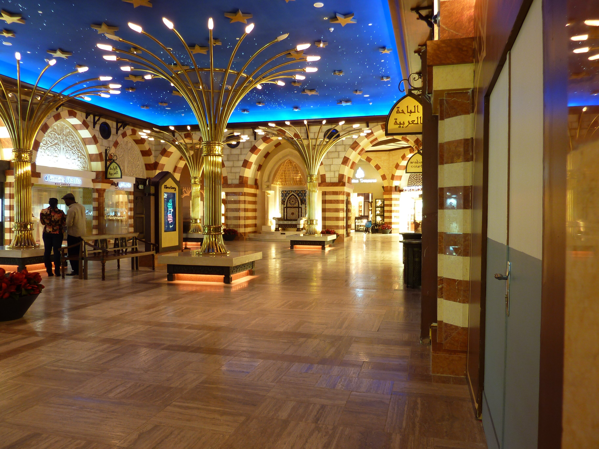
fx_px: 433
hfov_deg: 69.4
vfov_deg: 54.9
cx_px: 300
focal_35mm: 25
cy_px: 224
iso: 80
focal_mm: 4.1
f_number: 3.3
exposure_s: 1/1.3
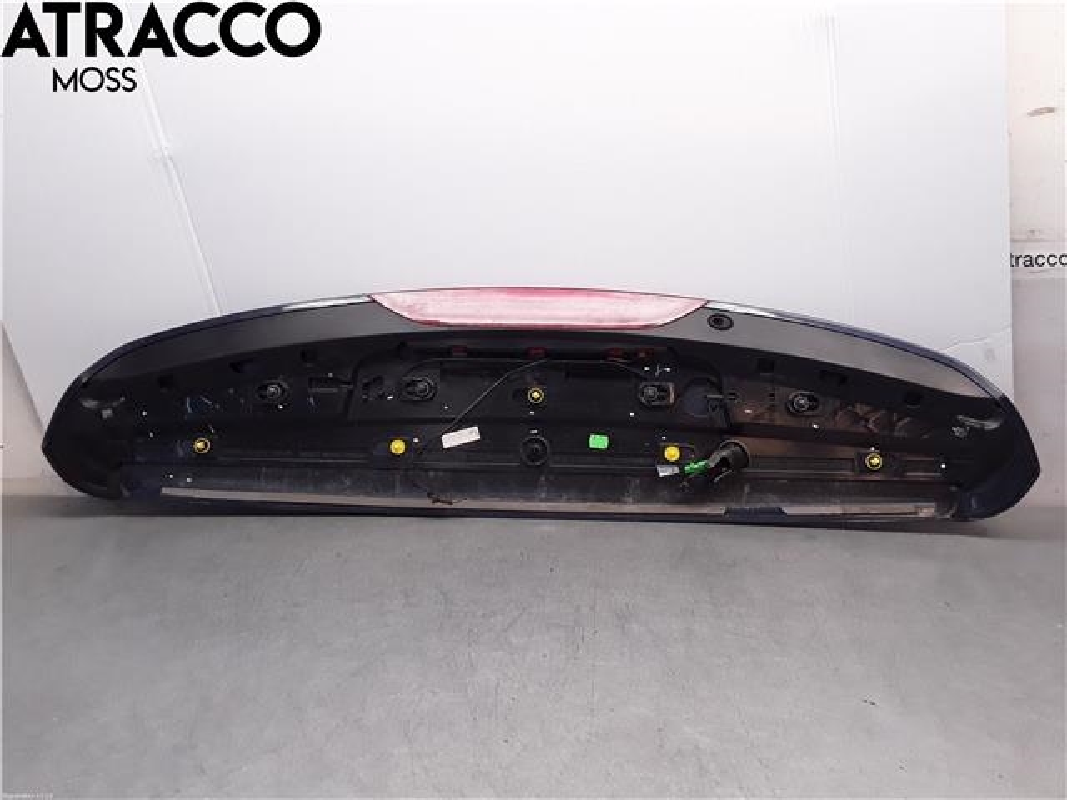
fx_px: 863
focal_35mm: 28
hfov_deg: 63.4
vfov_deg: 49.7
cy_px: 400
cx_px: 534
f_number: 1.9
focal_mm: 2.91
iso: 100
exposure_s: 1/136
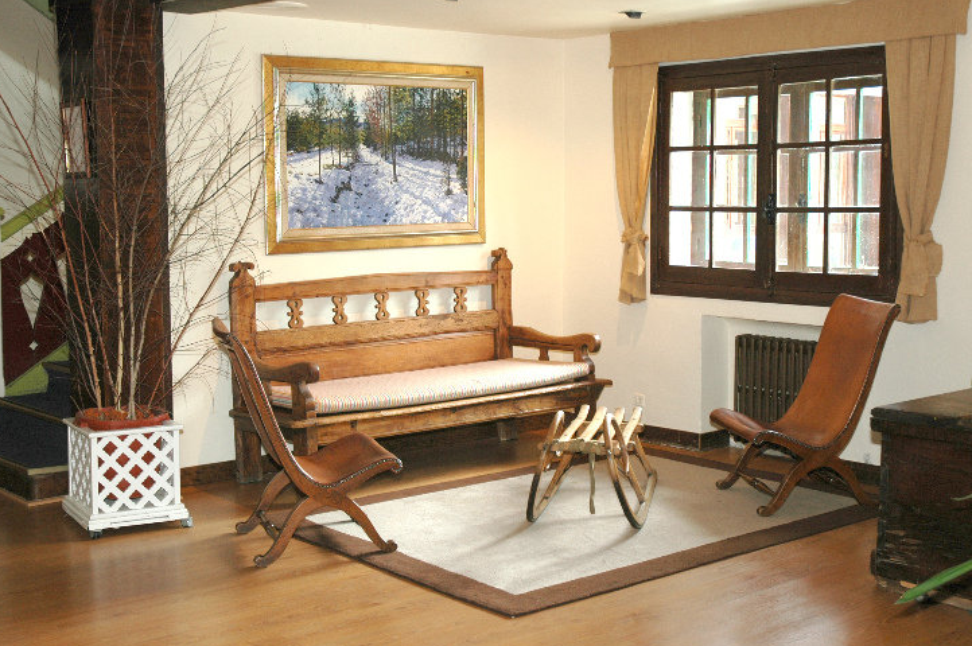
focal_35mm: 52
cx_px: 466
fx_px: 1391
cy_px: 312
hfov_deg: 38.5
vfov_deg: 26.2
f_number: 4
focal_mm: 31
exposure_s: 1/60
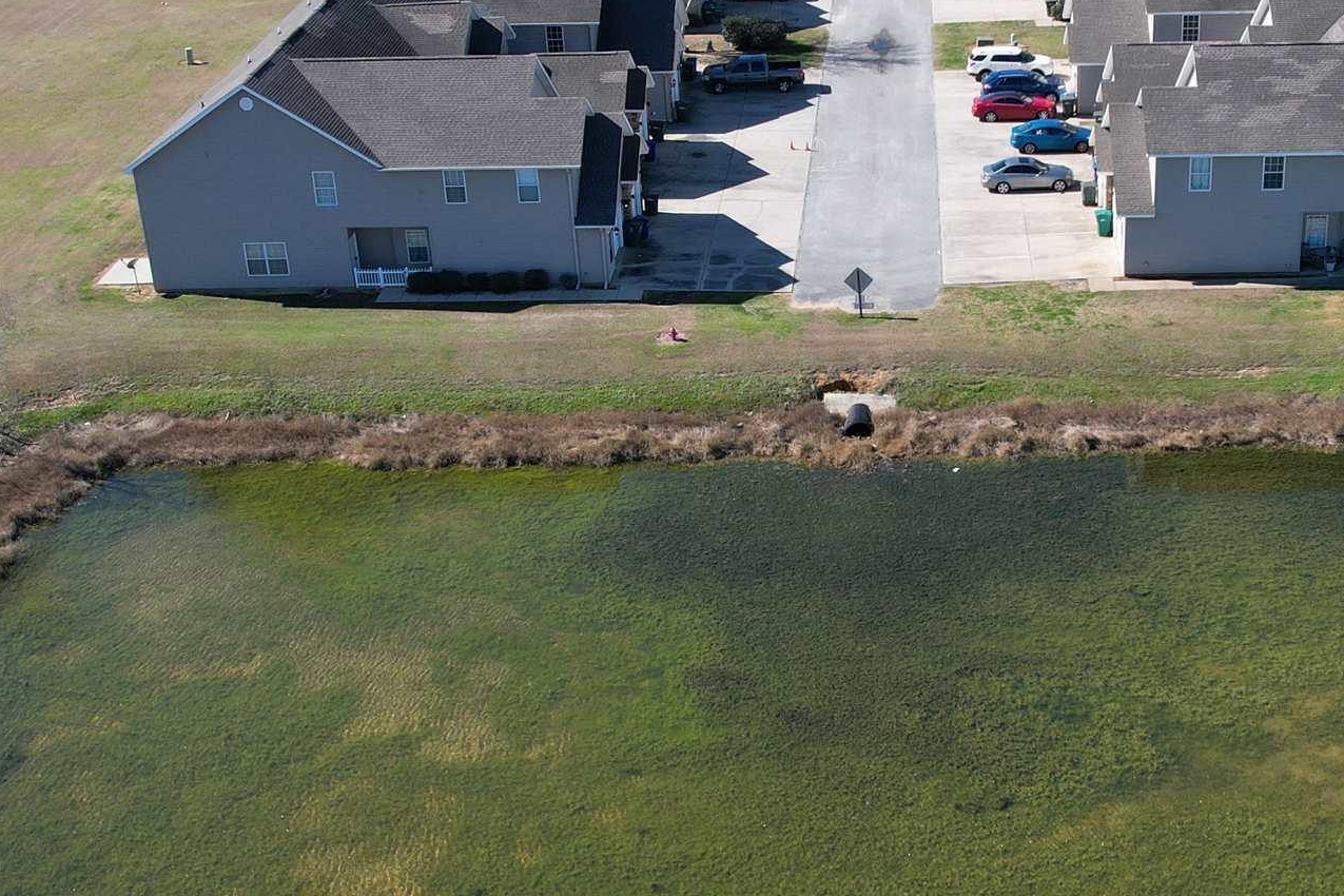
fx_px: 1979
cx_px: 913
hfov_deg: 37.1
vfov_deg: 25.5
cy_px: 382
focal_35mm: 53
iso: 140
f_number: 2.8
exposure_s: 1/1600
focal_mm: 8.38
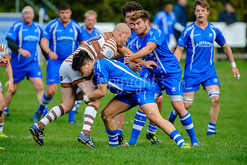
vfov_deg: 3.1
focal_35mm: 447
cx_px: 124
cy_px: 82
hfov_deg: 4.6
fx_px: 3065
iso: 1000
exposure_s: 1/1500
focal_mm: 420
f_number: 4.8
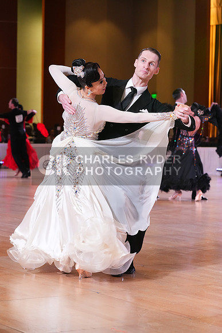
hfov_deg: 13.7
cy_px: 166
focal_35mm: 100
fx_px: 924
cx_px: 111
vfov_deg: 20.4
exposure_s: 1/250
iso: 3200
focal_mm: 100
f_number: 5.6
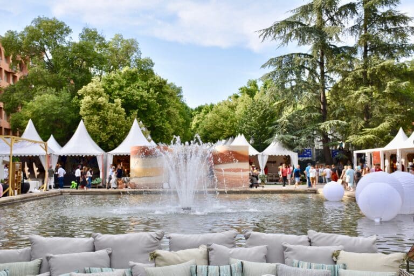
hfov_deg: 38.9
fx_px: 586
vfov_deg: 26.5
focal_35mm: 51
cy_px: 138
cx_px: 207
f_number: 7.1
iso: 100
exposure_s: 1/200
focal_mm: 34
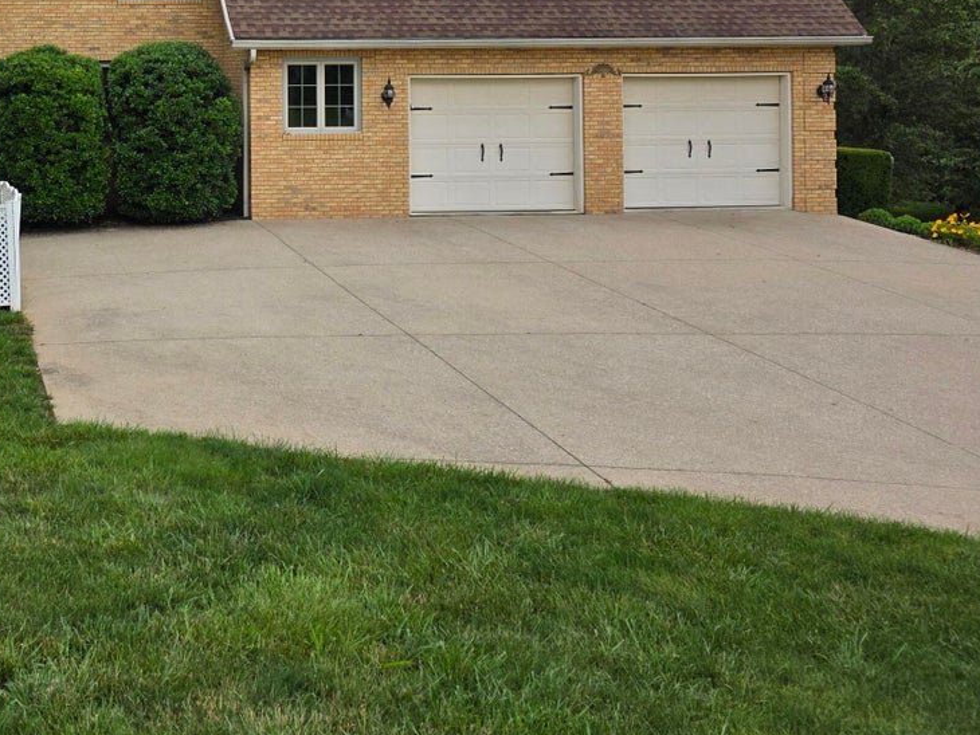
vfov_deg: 32.2
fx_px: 1218
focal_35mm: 43
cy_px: 94
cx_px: 126
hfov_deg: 40.9
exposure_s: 1/359
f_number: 1.7
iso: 64
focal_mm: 6.3
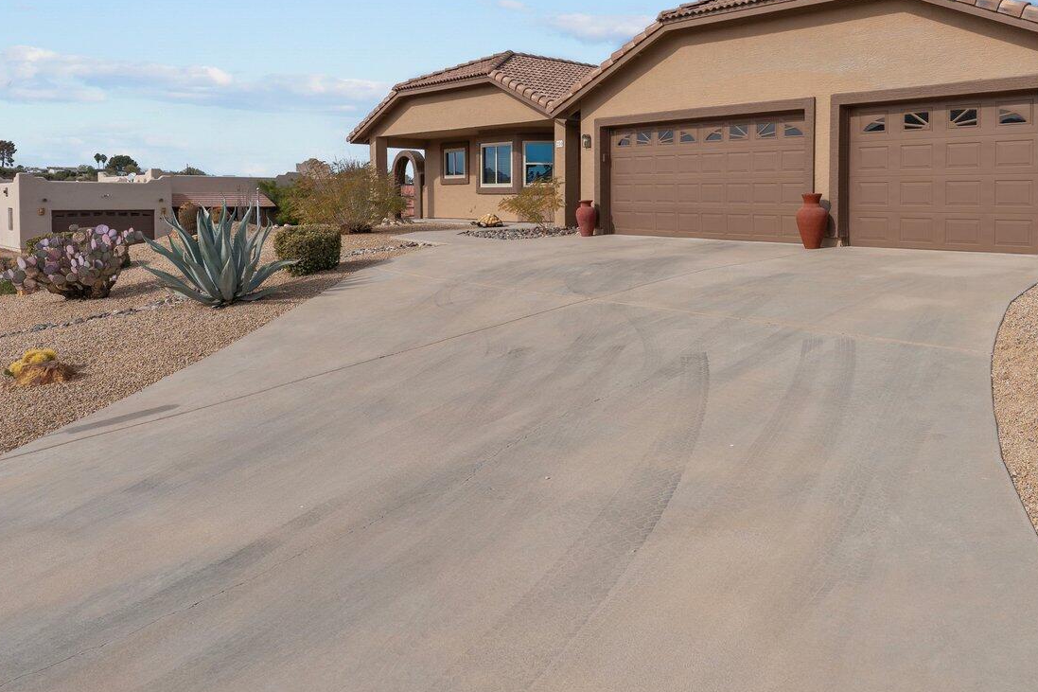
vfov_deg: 44.5
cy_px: 240
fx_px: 834
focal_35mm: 29
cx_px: 673
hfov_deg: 62.5
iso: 400
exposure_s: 1/400
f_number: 8
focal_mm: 15.5
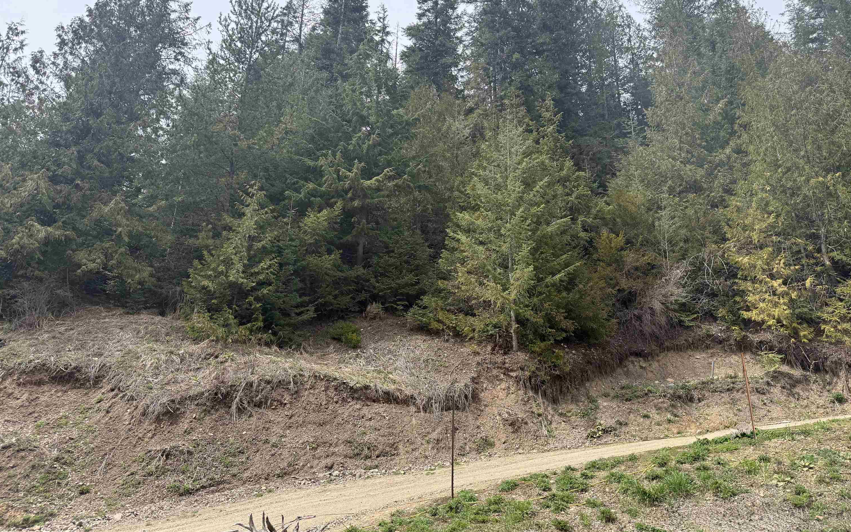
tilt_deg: +25.7
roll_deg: -3.8
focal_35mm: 26
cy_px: 212
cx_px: 424
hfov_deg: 70.4
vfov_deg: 47.3
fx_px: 603
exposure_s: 1/2370
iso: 100
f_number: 1.78
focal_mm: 6.76
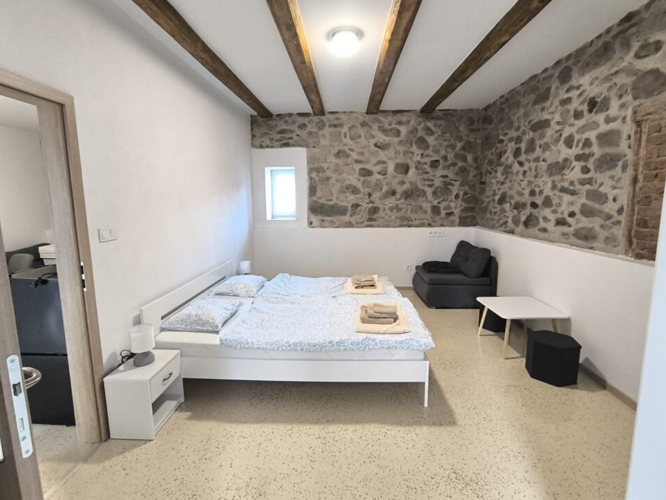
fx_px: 327
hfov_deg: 91.0
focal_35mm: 17
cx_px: 323
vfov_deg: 74.7
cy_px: 245
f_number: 2.2
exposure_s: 1/33.3
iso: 400
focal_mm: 1.65
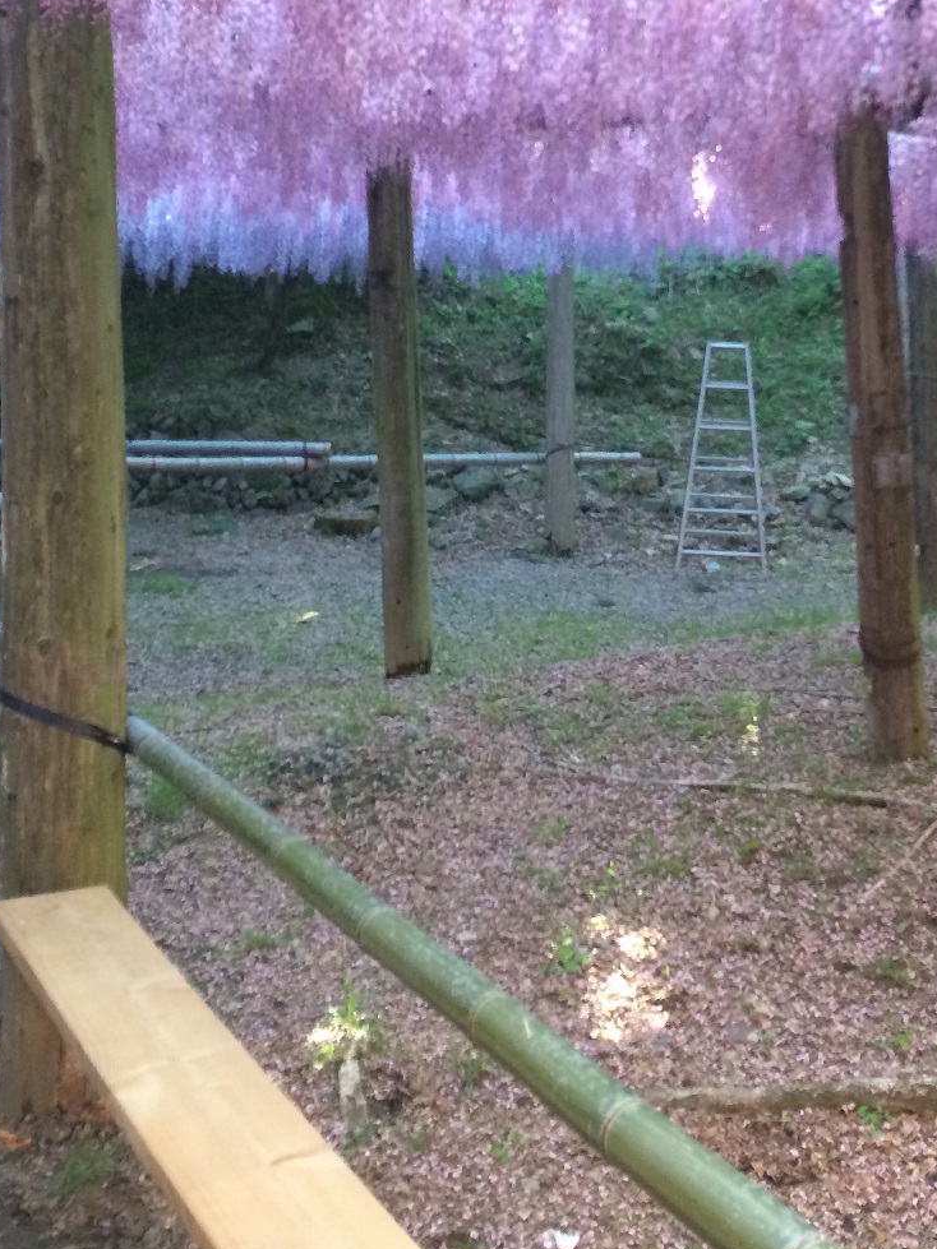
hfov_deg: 28.7
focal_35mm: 50
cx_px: 707
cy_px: 337
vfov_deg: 37.4
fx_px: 1805
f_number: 2.2
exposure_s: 1/30
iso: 64
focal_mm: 4.12
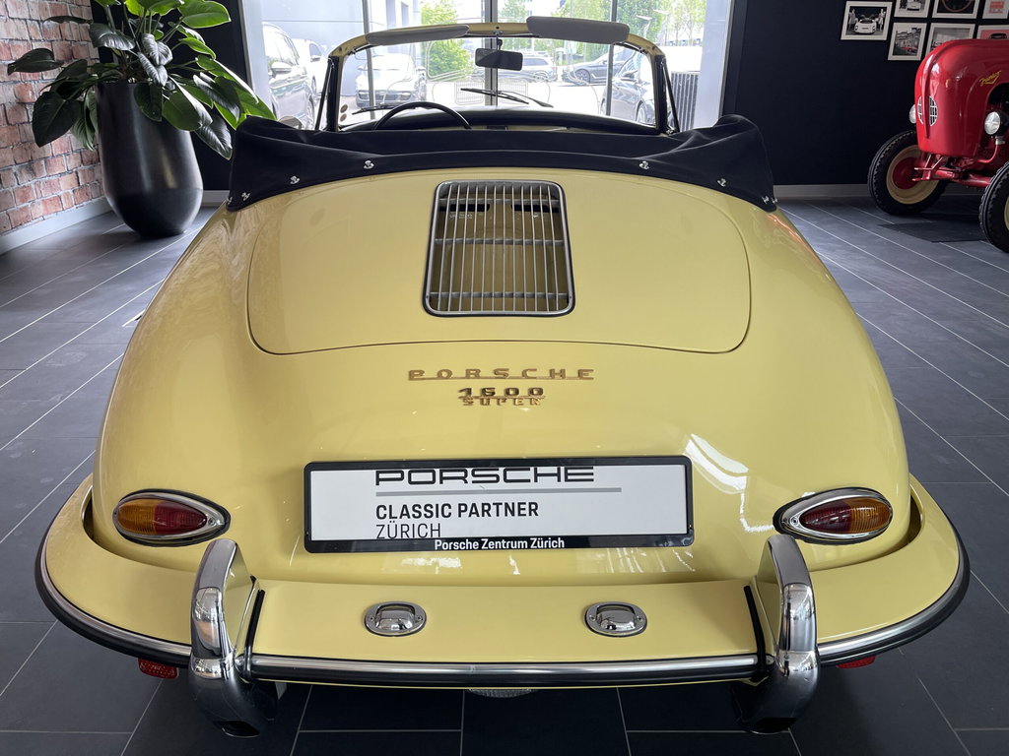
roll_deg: +0.4
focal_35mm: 25
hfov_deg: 69.4
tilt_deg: -24.2
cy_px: 378
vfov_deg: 54.9
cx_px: 504
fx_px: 729
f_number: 1.6
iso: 100
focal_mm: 5.1
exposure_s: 1/121
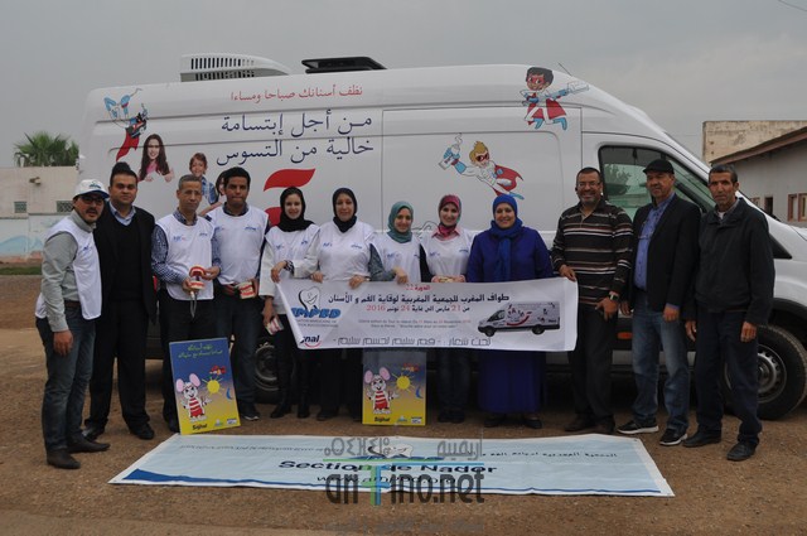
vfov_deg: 34.1
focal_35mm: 39
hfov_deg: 49.6
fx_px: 873
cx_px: 404
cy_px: 268
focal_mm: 26
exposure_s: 1/250
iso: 200
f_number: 8
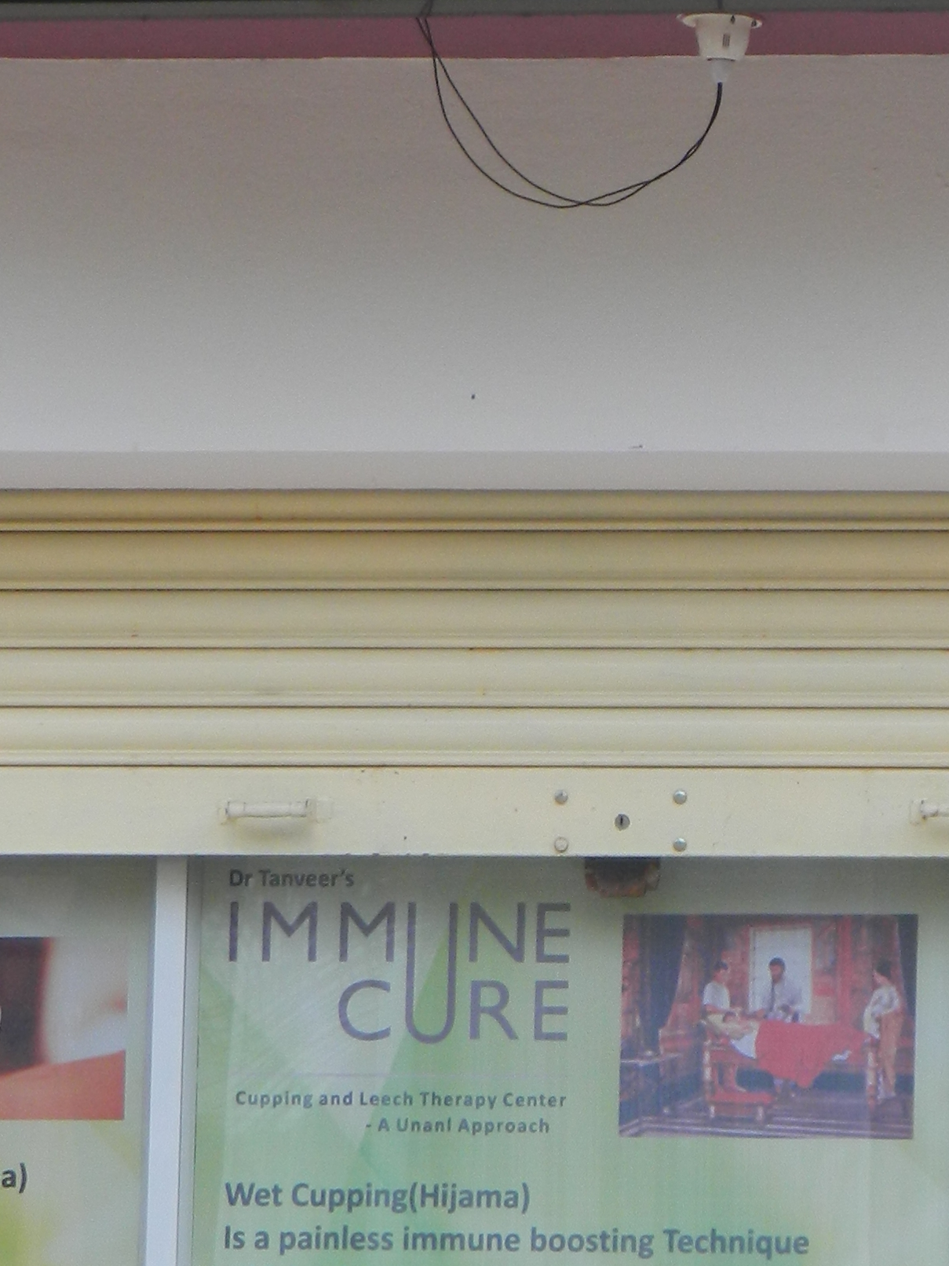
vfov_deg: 7.2
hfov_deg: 5.4
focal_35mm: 276
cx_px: 666
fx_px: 10089
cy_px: 854
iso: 80
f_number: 4.5
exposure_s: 1/125
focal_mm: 18.6
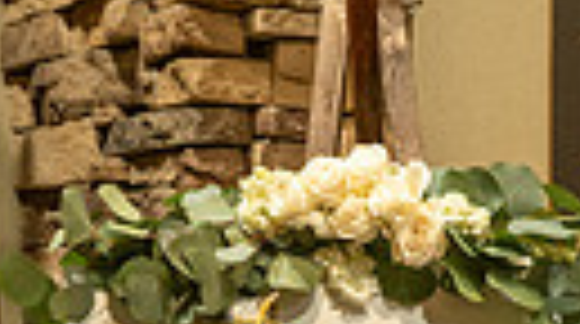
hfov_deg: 24.1
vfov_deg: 11.8
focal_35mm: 88
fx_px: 1351
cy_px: 706
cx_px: 400
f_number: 3.5
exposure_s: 1/160
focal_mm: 24
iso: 800
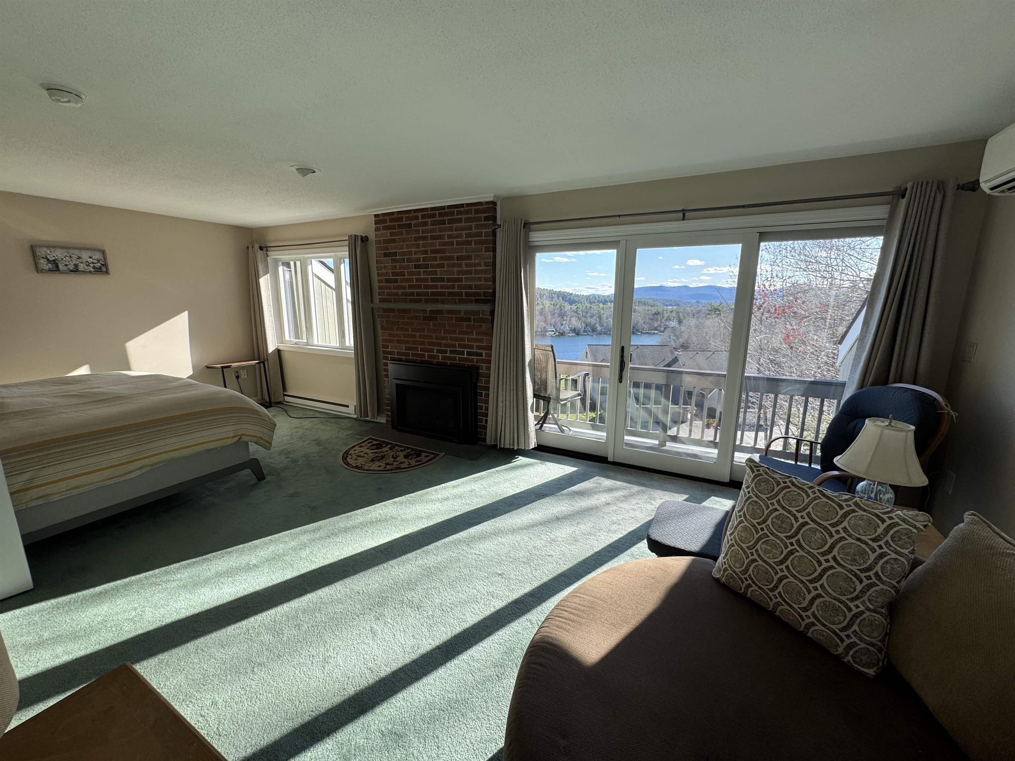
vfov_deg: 85.7
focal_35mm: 14
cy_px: 380
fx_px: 411
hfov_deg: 102.1
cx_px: 508
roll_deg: -0.5
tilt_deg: -11.1
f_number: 2.2
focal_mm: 2.22
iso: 40
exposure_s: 1/347
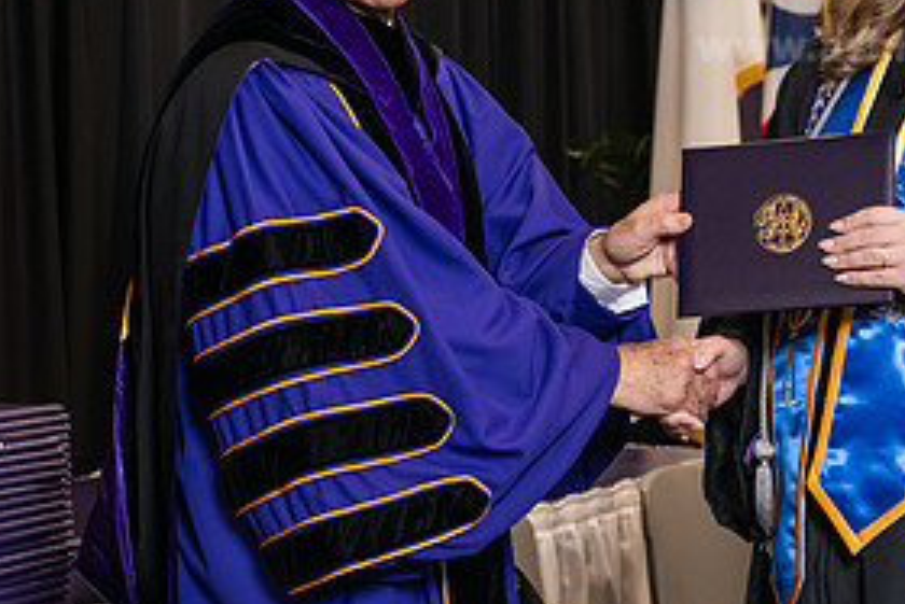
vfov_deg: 9.4
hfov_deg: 14.1
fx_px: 3647
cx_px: 549
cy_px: 115
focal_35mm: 145
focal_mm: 70
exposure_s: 1/125
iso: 1600
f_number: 5
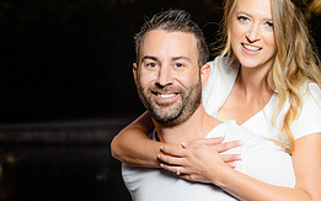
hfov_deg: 14.4
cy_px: 135
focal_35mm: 145
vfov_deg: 9.0
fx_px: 1268
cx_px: 165
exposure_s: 1/200
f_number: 4
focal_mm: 64
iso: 640
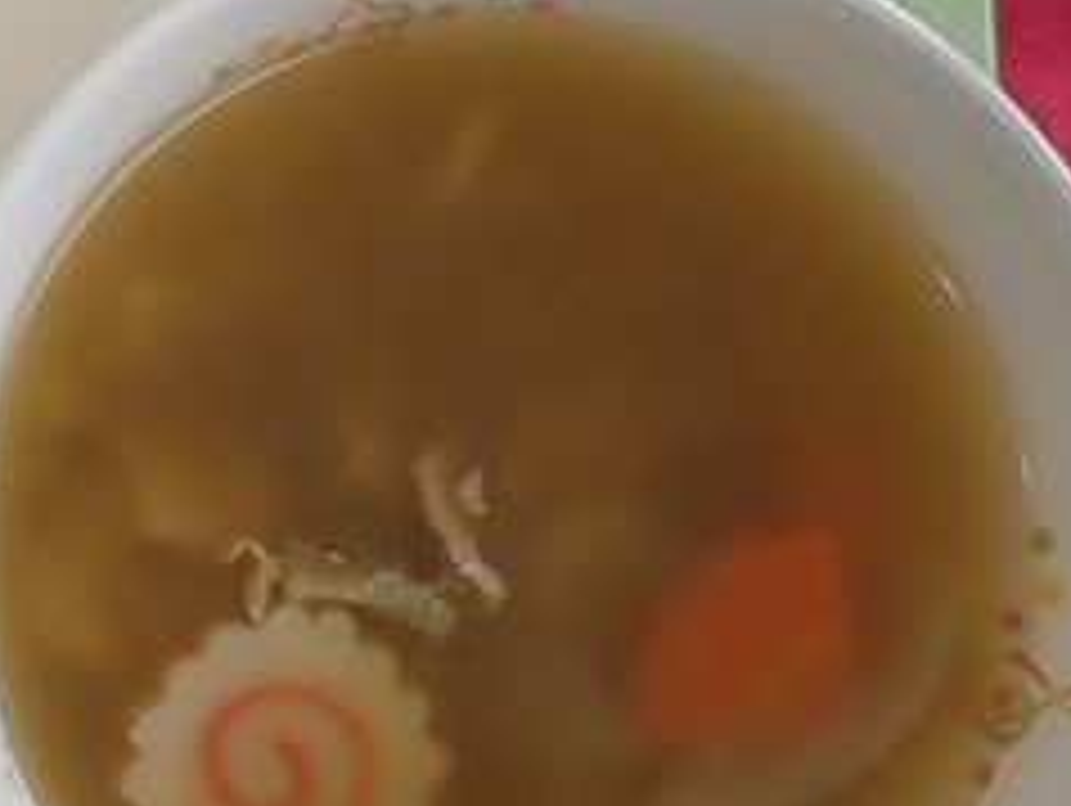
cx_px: -346
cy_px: 41
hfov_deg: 21.0
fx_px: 2602
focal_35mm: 84
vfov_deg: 17.3
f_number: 2
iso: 100
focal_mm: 4.5
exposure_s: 1/125
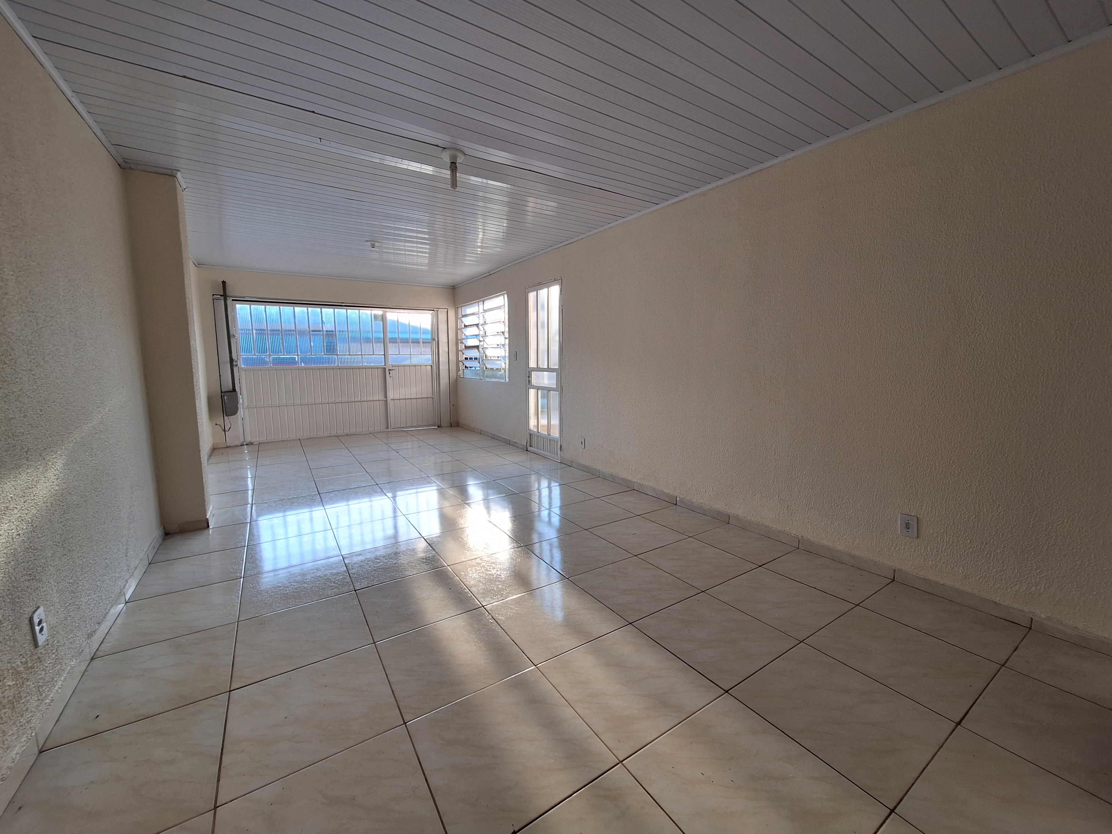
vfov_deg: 89.9
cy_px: 417
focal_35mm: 13
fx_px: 418
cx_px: 556
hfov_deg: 106.2
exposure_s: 1/60
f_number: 2.2
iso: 40
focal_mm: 1.74
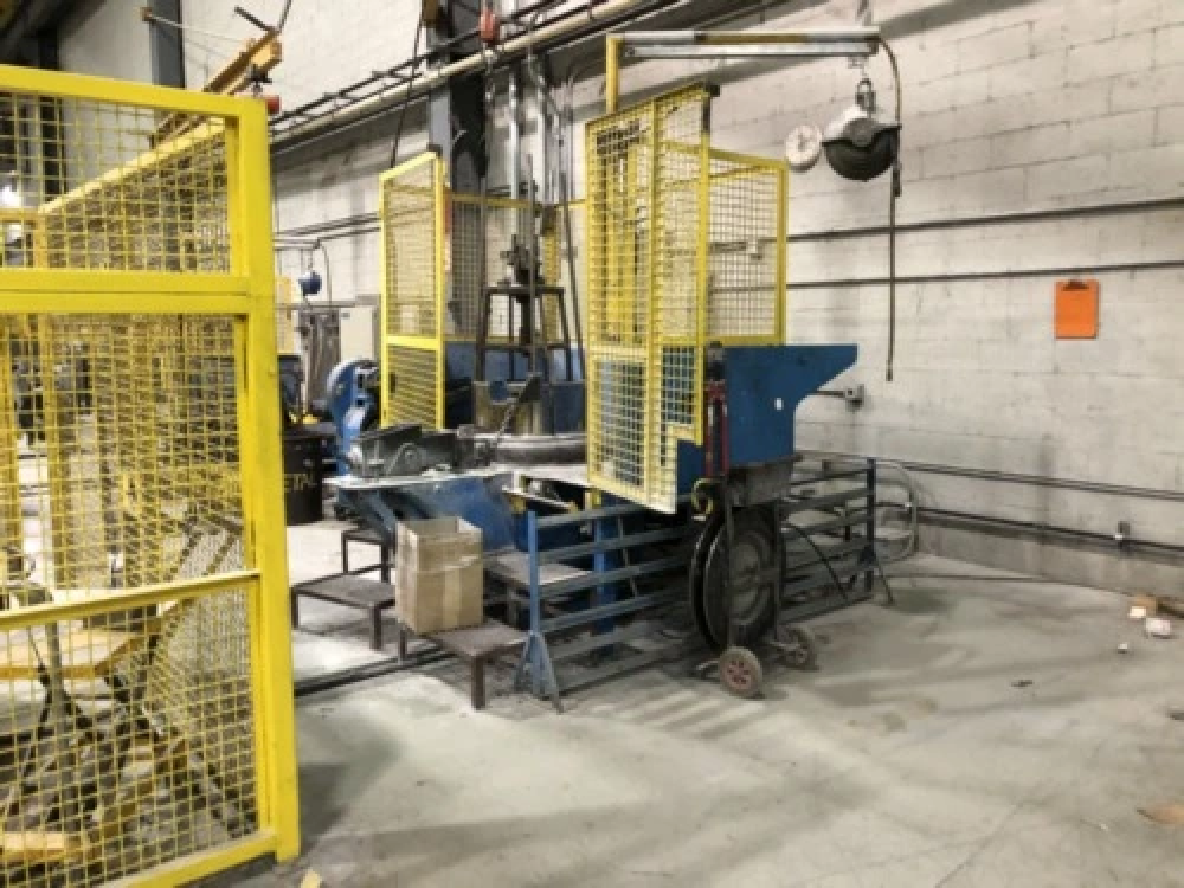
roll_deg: +2.0
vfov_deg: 49.7
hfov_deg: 63.4
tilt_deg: -6.7
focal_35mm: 28
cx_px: 592
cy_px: 444
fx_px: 958
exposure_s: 1/15
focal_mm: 4
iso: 100
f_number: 1.8
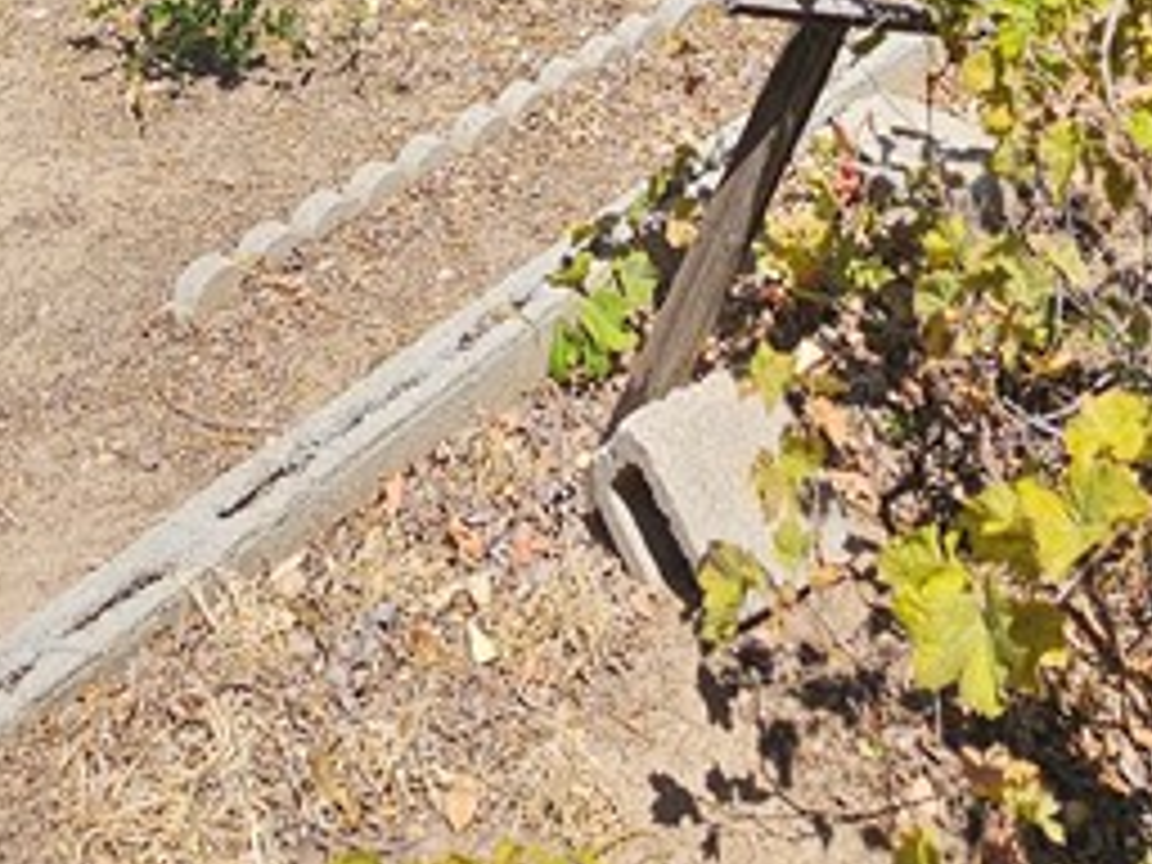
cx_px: 468
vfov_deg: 20.2
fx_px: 1731
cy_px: -684
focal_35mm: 52
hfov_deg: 36.7
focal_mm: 2.2
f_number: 2.2
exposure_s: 1/1936
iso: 50
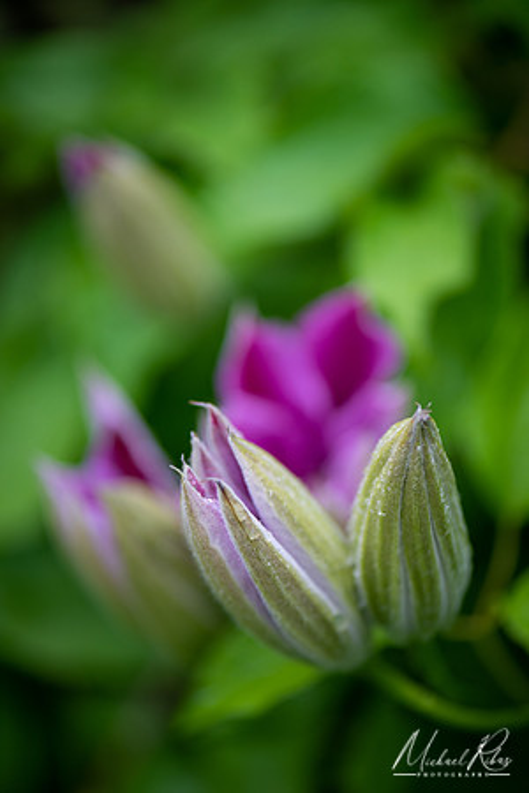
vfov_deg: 19.5
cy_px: 396
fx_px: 2314
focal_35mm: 105
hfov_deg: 13.0
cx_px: 264
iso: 200
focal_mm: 105
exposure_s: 1/180
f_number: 3.2
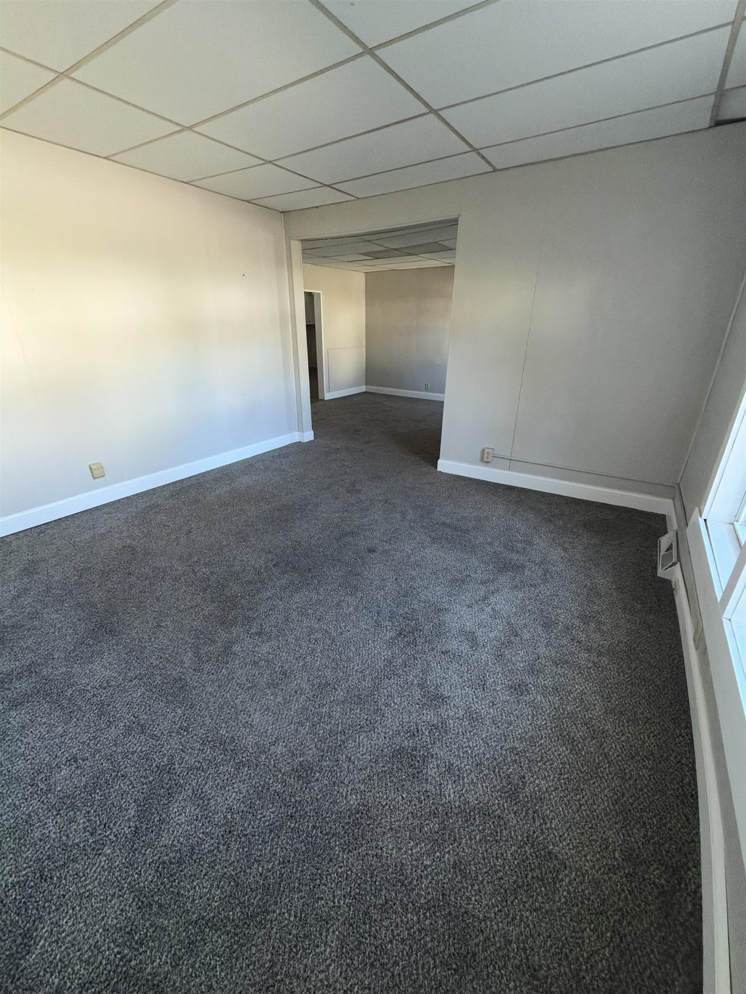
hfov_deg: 85.7
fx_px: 402
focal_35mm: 14
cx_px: 373
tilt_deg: -22.9
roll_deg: -0.2
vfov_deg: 102.1
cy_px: 497
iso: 200
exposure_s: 1/80
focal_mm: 2.22
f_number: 2.2
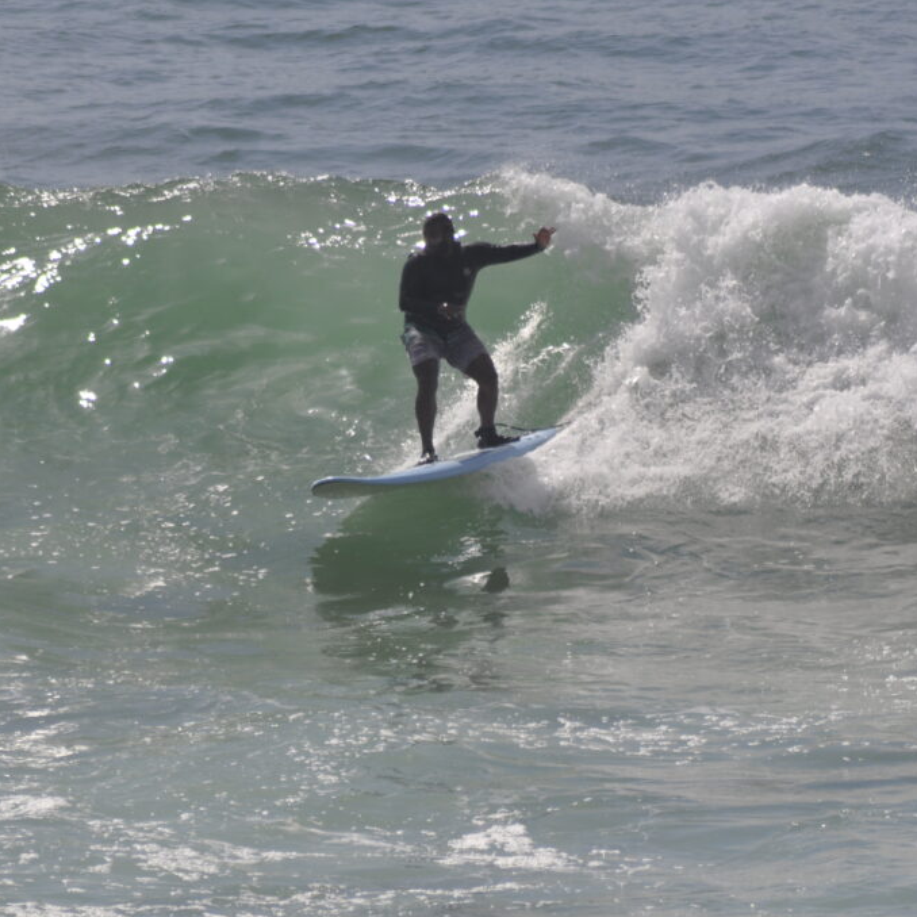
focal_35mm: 577
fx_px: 17293
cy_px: 458
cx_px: 361
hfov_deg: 3.0
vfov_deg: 3.0
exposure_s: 1/1600
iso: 200
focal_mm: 300
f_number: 5.6
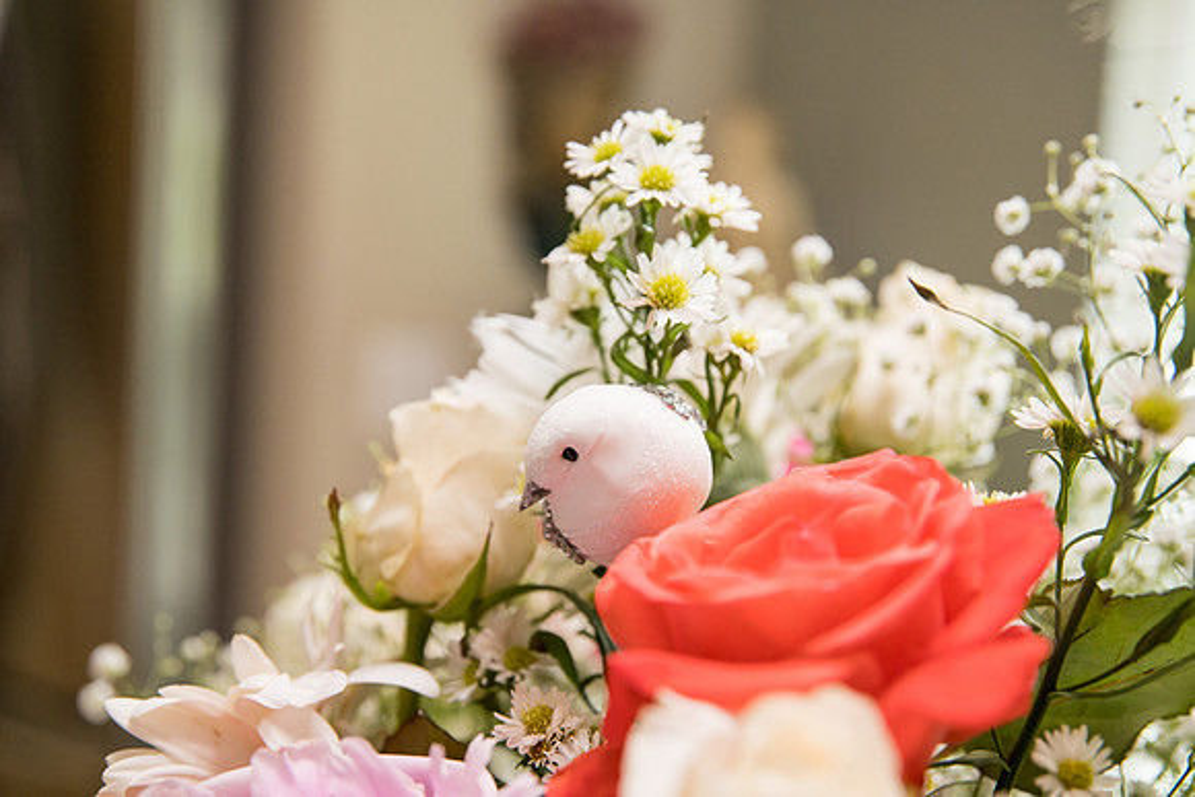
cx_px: 598
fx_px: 1859
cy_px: 398
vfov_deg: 24.2
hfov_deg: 35.6
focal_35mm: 56
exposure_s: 1/320
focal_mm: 56
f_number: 3.5
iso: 2500
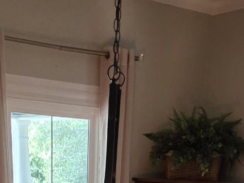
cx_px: 104
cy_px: 455
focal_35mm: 66
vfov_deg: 14.0
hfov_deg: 29.3
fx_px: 465
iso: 500
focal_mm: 2.2
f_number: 1.9
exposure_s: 1/60
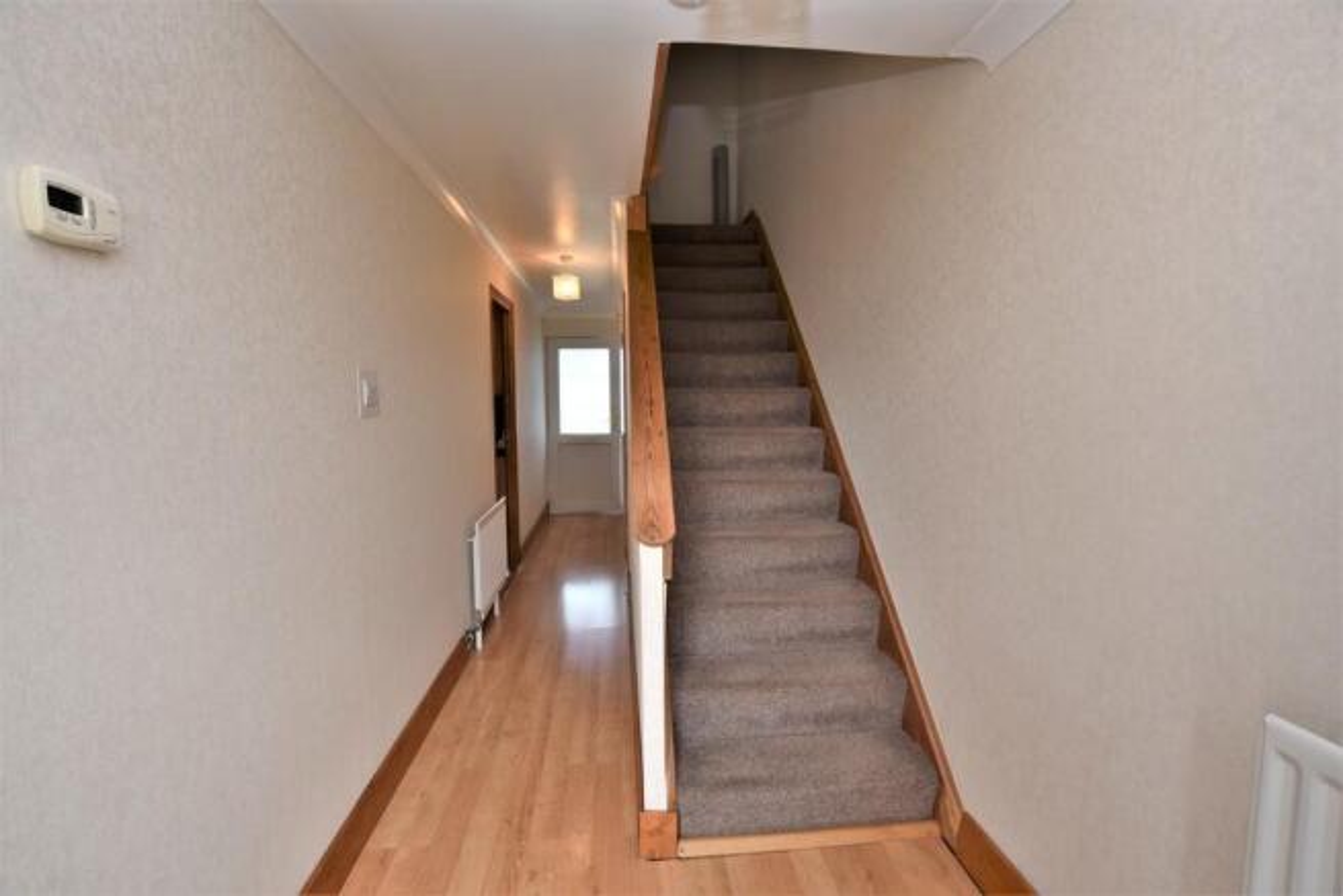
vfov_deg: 77.4
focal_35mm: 15
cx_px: 672
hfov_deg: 100.4
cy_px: 448
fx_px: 560
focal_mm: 10
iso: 500
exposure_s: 1/125
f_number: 5.6
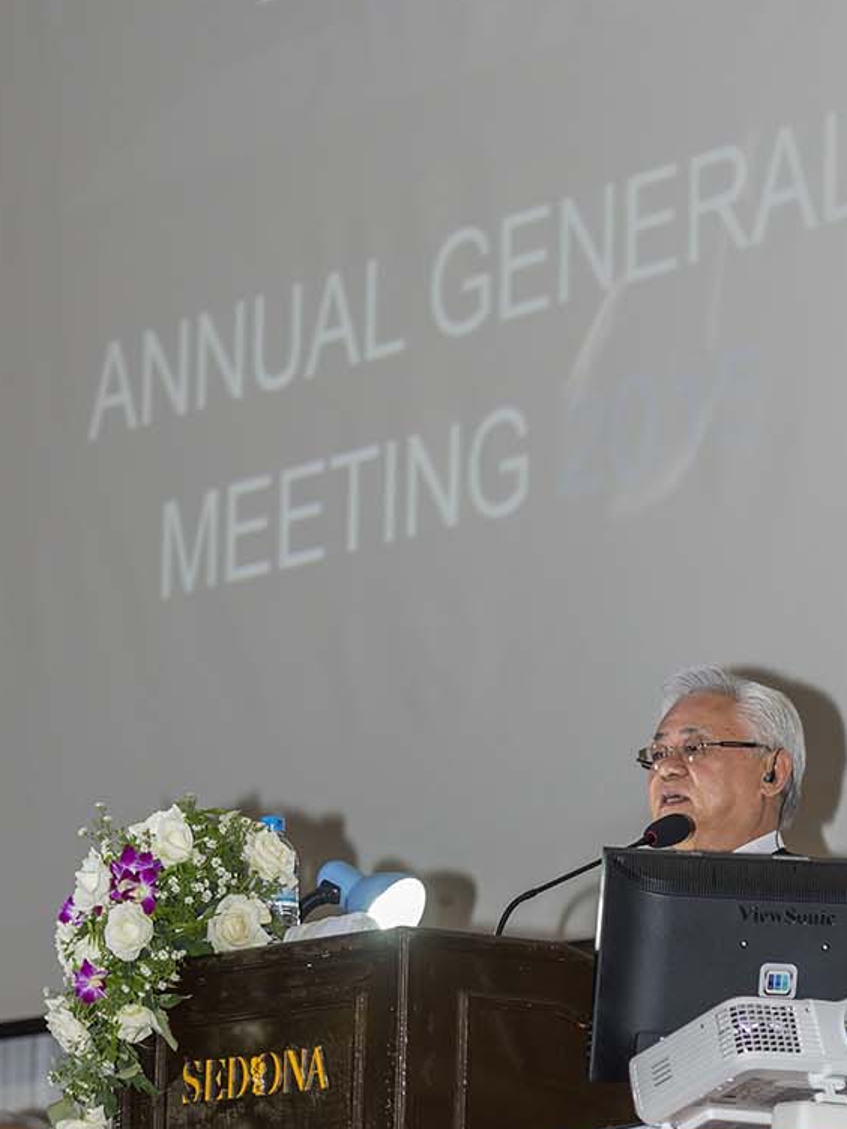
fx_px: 5709
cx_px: 520
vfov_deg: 11.3
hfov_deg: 8.5
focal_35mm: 175
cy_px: 568
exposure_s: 1/60
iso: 800
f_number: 5
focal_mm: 95
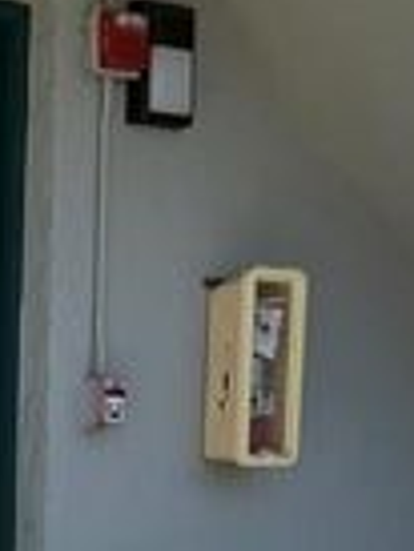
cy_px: 798
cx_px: -44
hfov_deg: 12.5
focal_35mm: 117
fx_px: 1863
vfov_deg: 15.6
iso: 80
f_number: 1.78
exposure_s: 1/3425
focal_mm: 6.76
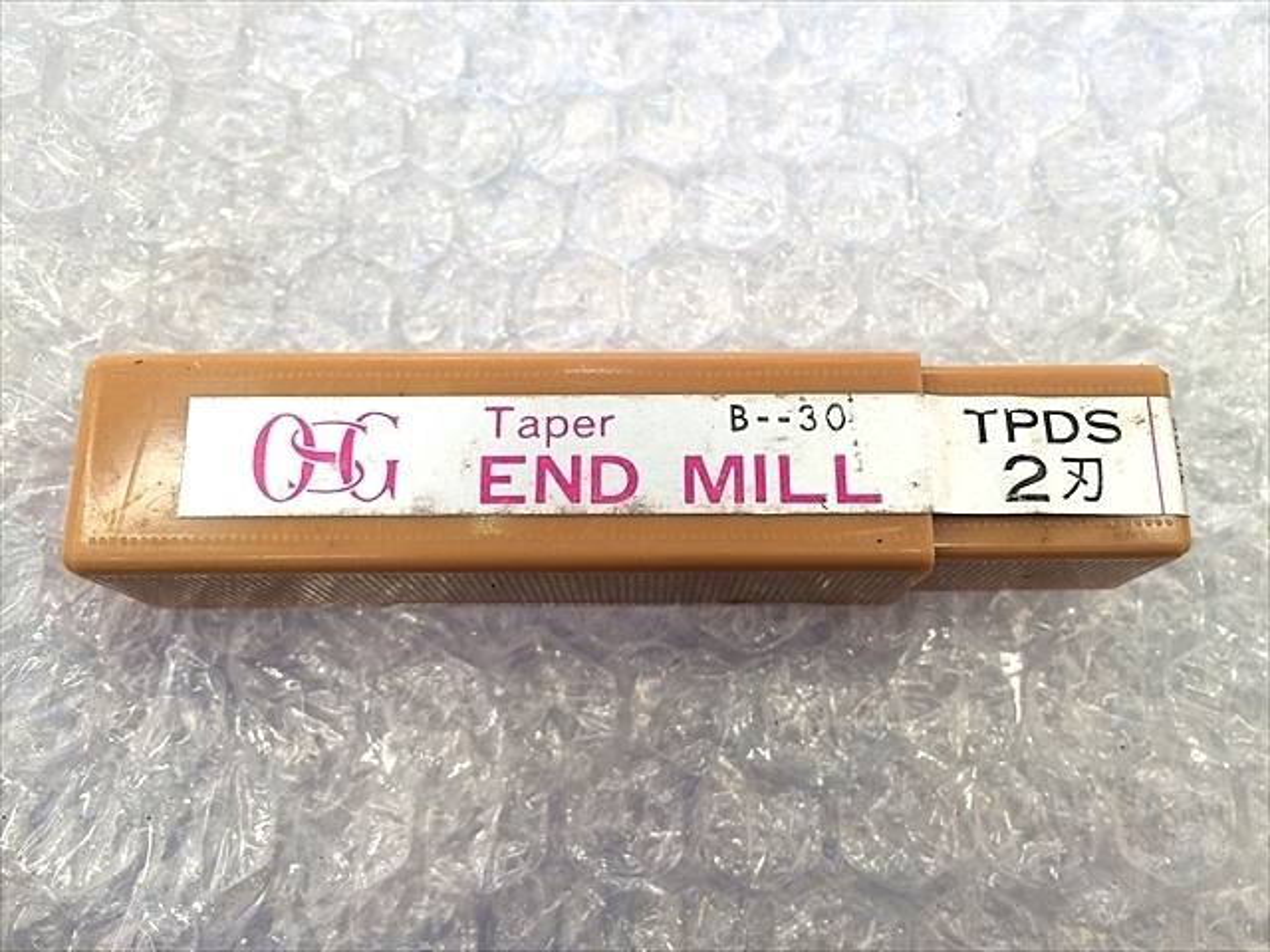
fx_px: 1064
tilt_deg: -84.5
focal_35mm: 29
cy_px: 476
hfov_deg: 61.7
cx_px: 635
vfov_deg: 48.2
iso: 40
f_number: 2.2
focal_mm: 4.15
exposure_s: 1/30
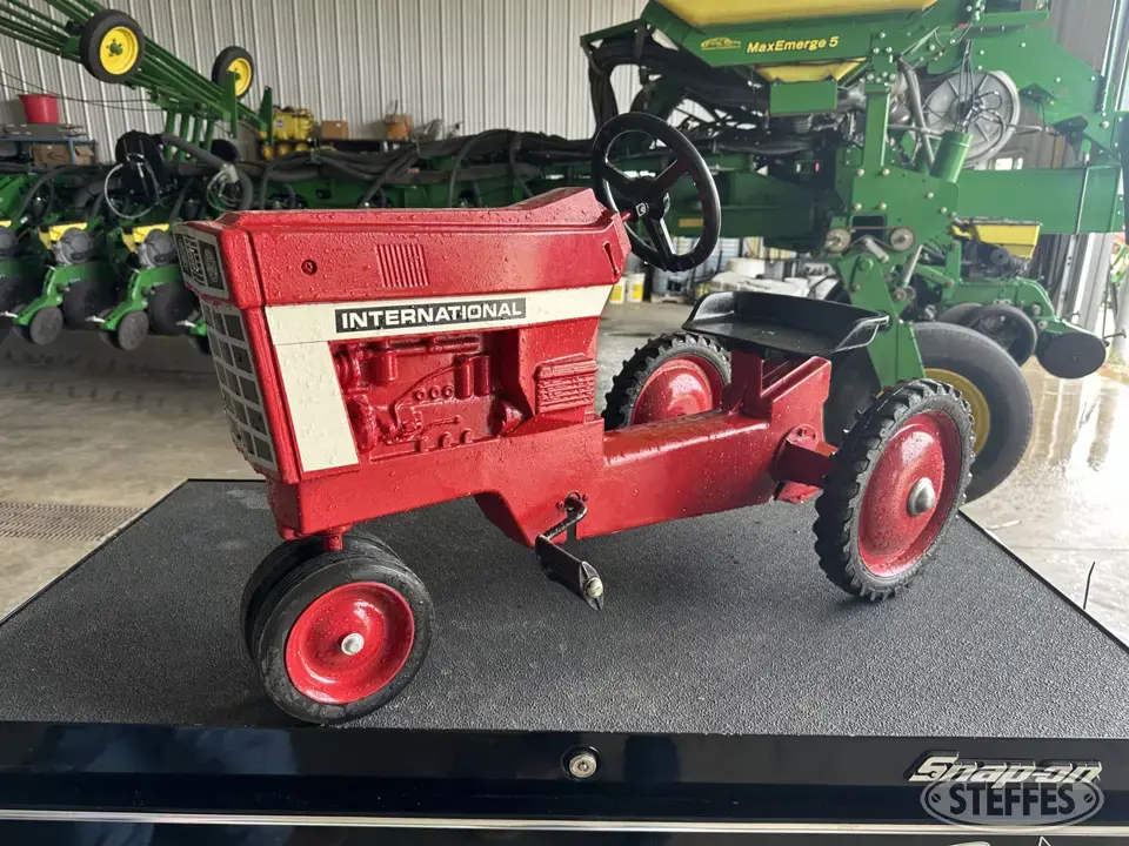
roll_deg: -1.4
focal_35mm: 24
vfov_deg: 56.8
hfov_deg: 71.6
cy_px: 423
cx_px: 564
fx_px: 783
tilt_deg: -17.8
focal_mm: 6.86
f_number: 1.78
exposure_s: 1/121
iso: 64
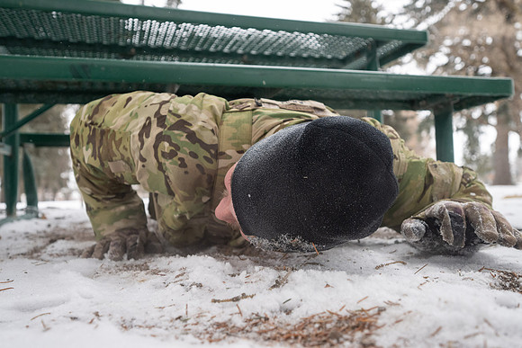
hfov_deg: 61.9
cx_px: 261
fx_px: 435
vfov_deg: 43.6
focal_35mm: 30
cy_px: 174
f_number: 4
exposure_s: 1/800
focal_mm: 30
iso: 1600
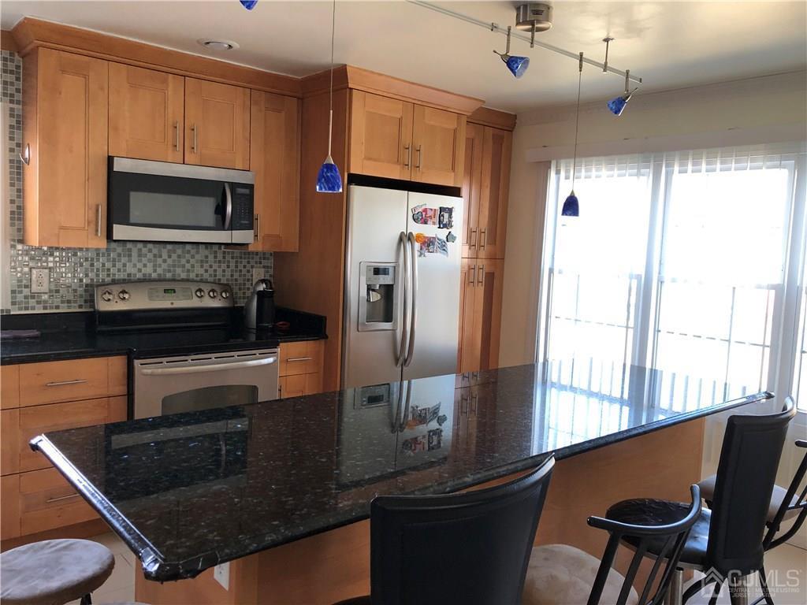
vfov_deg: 49.7
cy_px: 302
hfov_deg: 63.4
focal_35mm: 28
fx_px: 653
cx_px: 404
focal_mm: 4
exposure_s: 1/24
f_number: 1.8
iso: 32
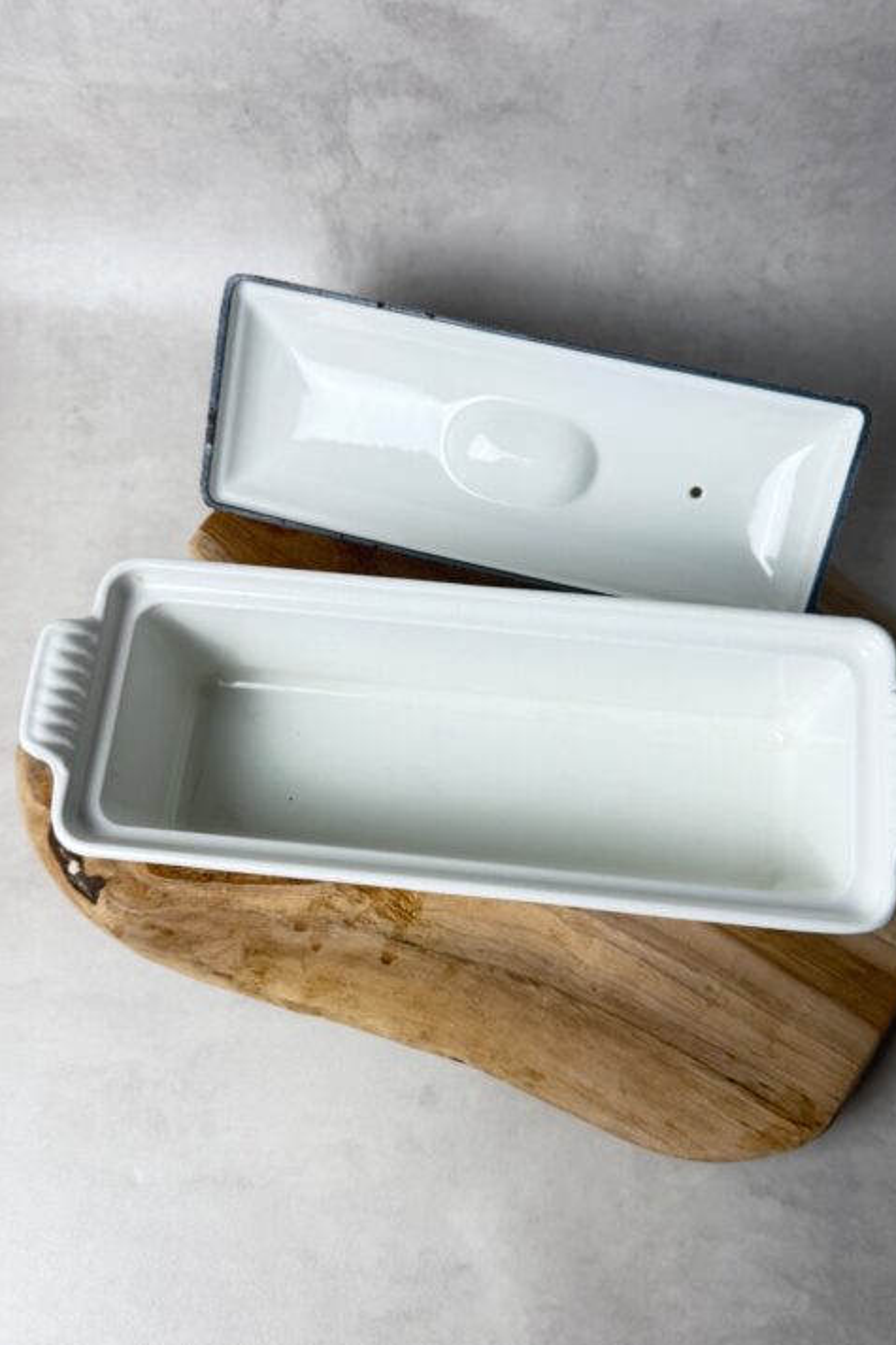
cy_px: 739
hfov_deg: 46.4
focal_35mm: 28
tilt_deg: -73.5
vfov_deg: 65.3
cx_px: 458
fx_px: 1046
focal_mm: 6.76
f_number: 1.78
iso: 100
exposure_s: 1/100
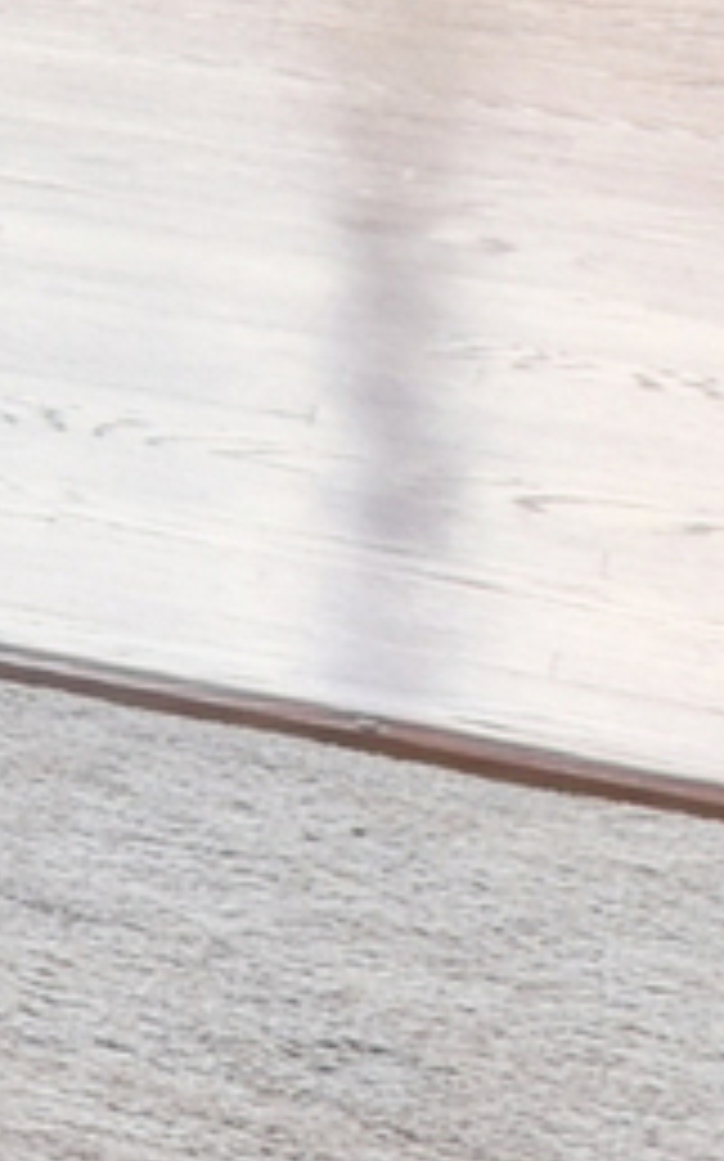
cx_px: -4717
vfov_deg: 10.3
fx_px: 5626
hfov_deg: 4.1
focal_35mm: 178
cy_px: -1575
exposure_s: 1/5
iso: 400
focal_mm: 10
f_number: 8
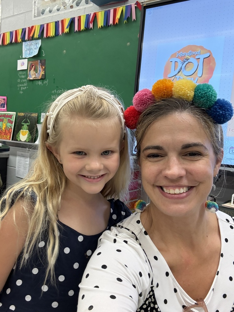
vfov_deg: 60.0
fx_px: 270
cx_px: 117
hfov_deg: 46.8
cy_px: 156
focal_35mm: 30
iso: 125
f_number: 1.9
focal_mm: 2.69
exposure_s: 1/60
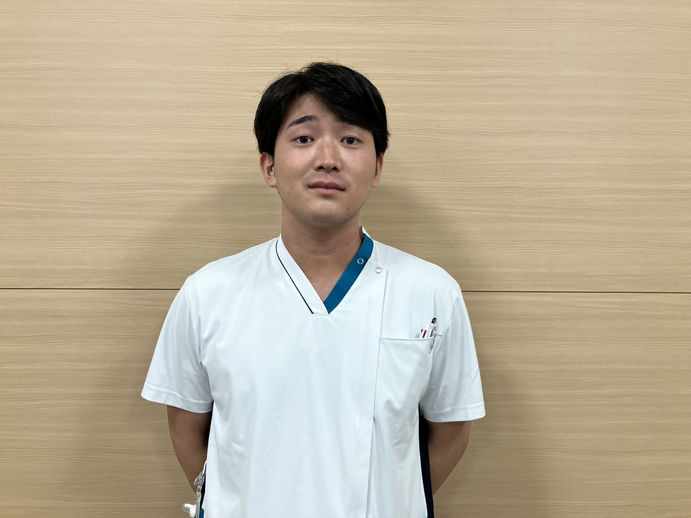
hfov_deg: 63.4
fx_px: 559
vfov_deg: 49.7
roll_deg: -1.6
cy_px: 259
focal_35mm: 28
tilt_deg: -0.4
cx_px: 346
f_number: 1.8
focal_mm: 3.99
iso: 80
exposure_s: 1/100
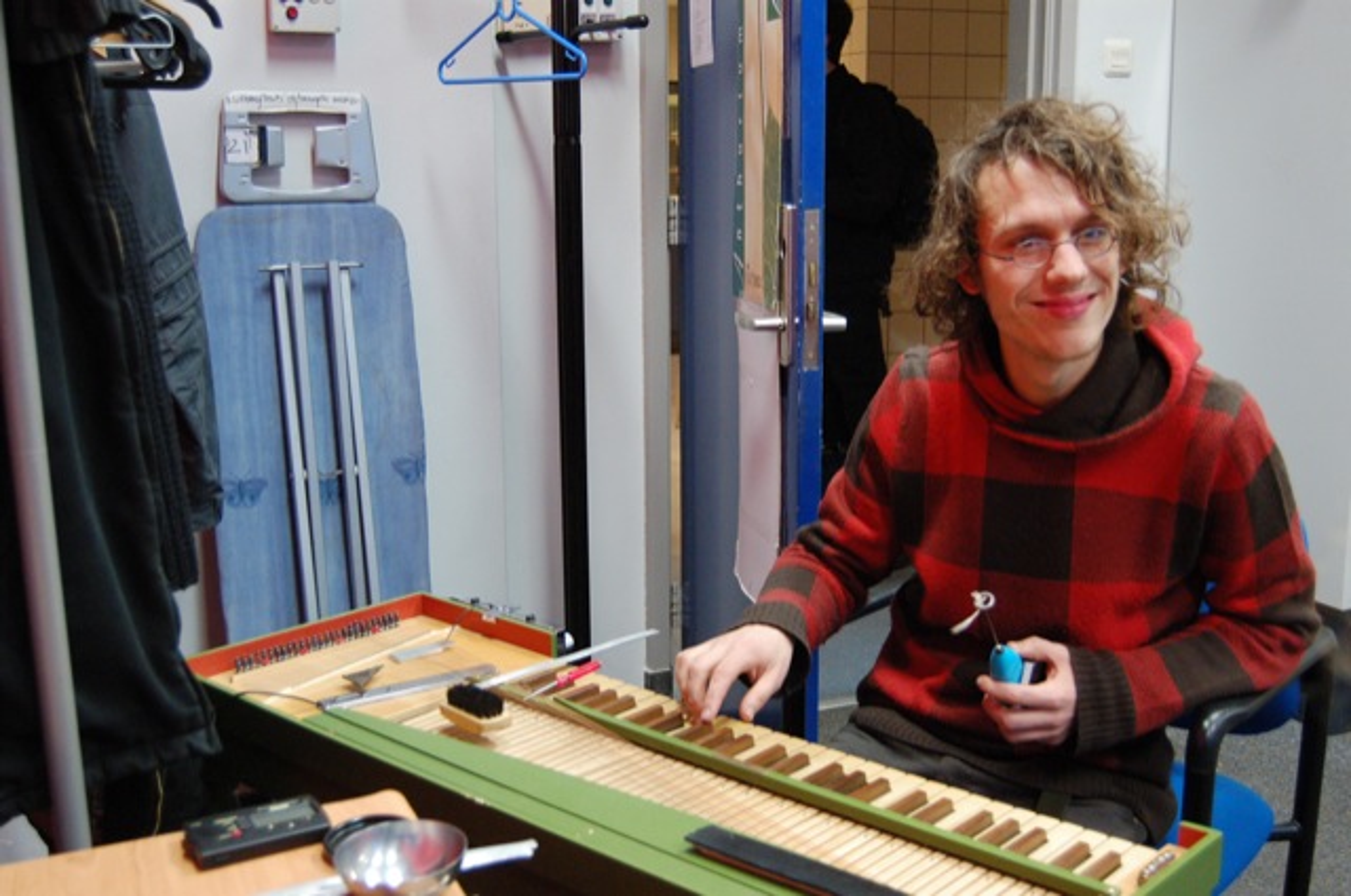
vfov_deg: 34.1
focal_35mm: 39
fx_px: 1462
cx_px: 676
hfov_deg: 49.6
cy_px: 448
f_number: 4.2
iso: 1600
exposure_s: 1/30
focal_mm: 26
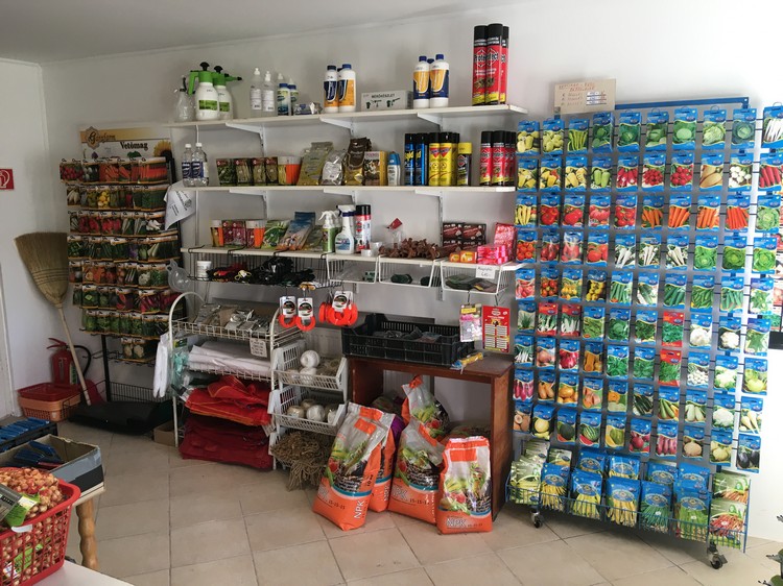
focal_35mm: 29
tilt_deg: -8.2
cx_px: 392
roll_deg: +1.2
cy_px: 293
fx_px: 656
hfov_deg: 61.7
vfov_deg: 48.2
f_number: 2.2
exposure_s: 1/33
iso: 25
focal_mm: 4.15
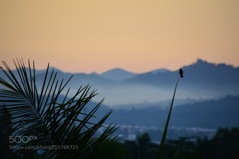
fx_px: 2985
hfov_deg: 4.6
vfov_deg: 3.0
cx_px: 120
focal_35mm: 450
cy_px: 80
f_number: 6.3
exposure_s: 1/60
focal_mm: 300
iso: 180
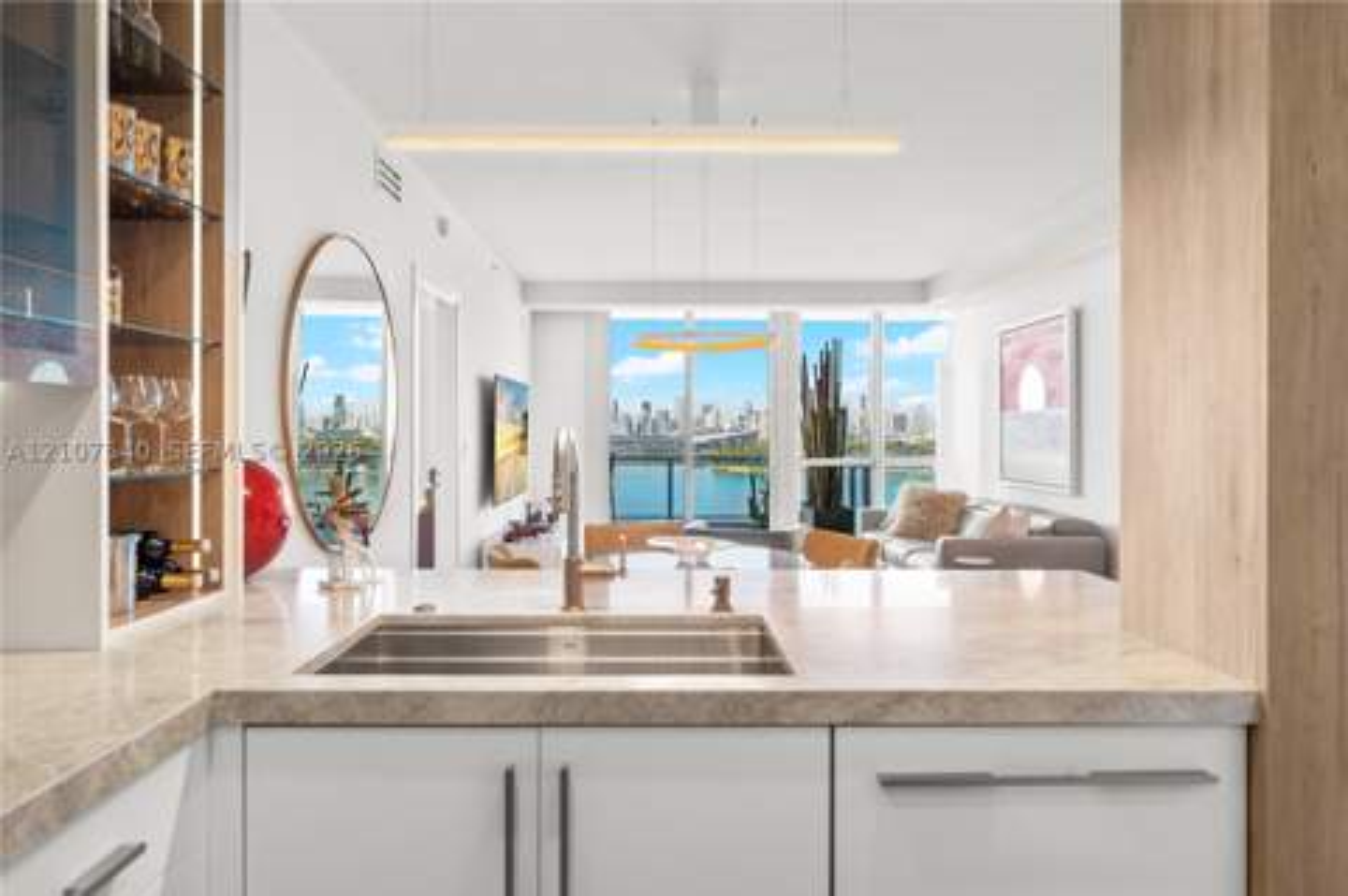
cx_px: 674
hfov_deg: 73.8
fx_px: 898
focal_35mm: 24
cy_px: 448
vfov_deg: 53.0
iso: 320
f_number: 8
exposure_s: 1/20
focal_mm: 24
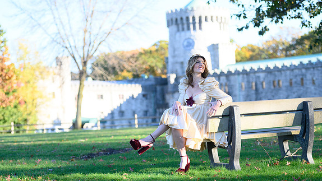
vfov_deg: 13.3
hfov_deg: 23.4
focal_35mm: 91
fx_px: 777
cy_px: 101
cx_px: 162
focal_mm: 86
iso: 1600
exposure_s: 1/4000
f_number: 3.2
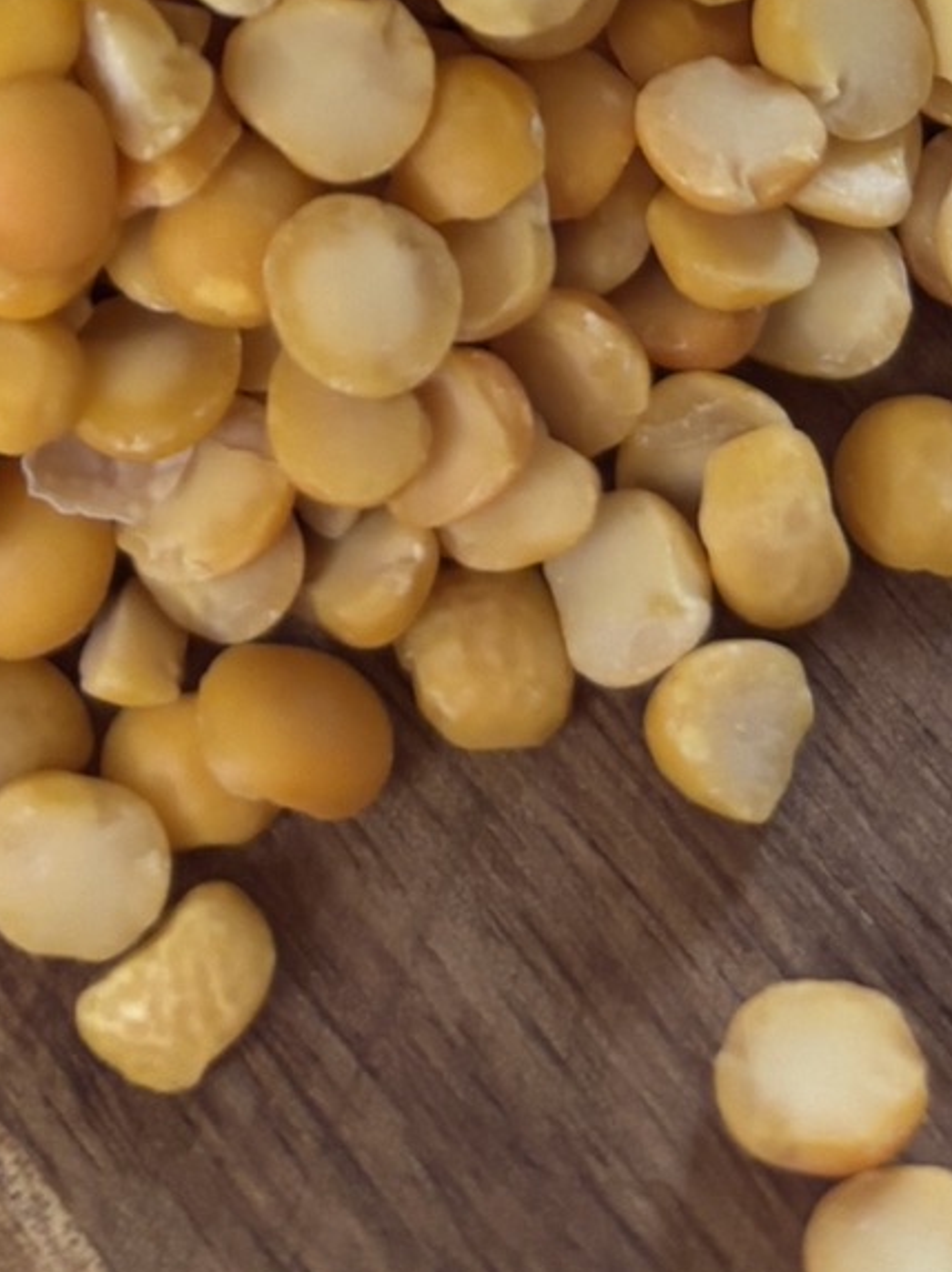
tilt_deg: -56.1
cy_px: -757
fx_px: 3414
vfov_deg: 18.2
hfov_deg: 15.8
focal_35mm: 93
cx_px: 293
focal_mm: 5.96
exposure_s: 1/60
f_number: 1.6
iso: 250
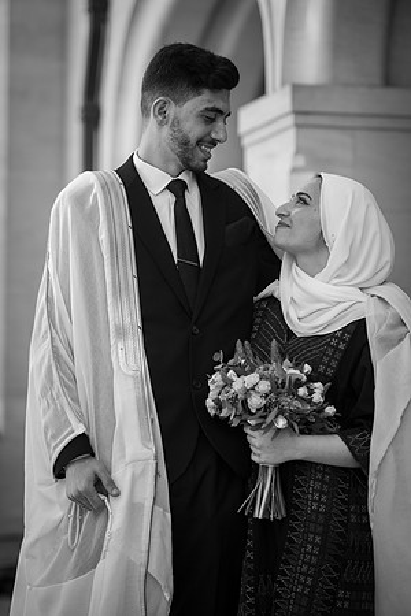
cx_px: 206
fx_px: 1918
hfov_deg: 12.2
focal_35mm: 112
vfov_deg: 18.3
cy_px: 308
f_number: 2.8
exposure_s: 1/1250
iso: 100
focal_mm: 112
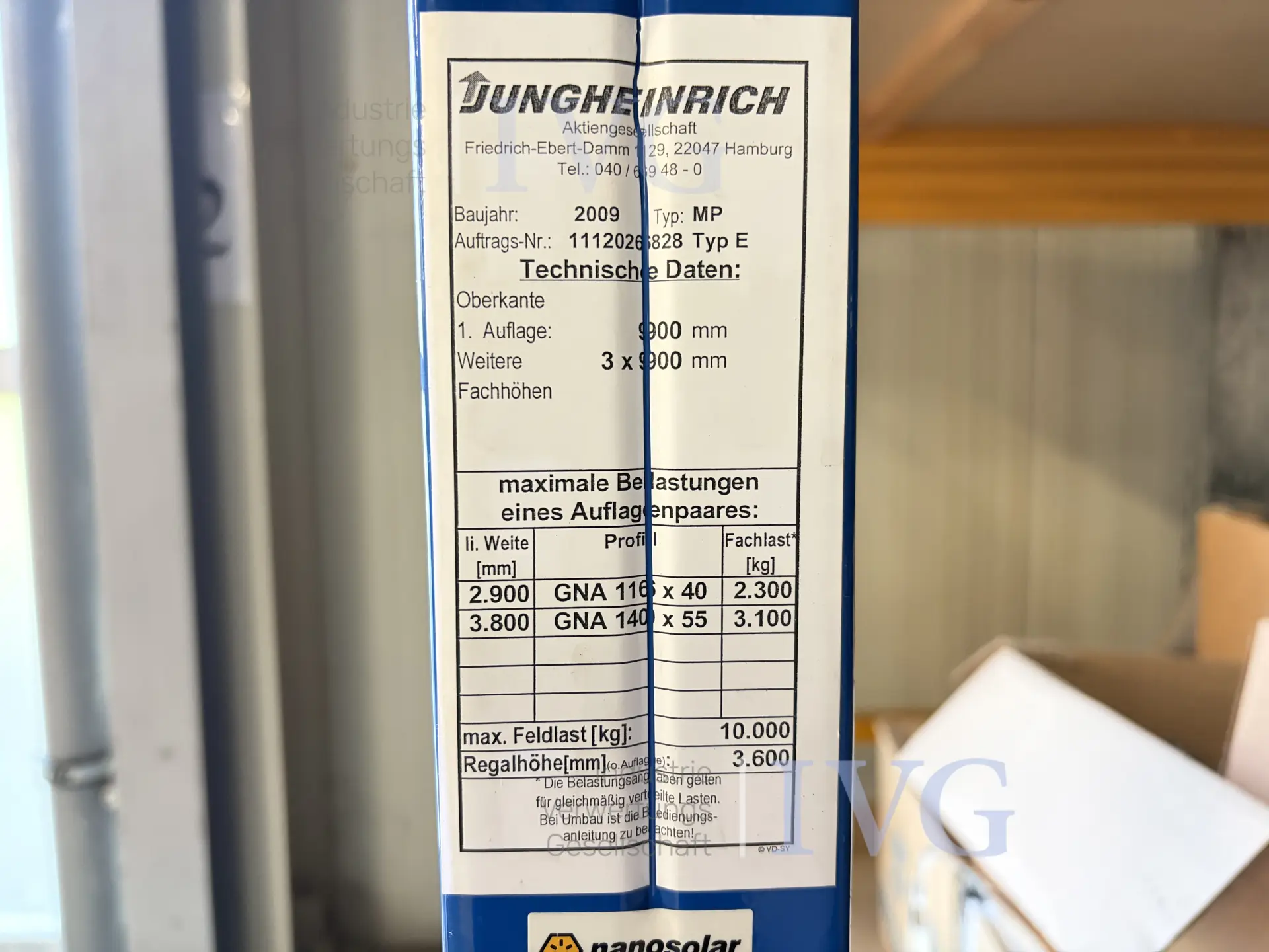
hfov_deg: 67.3
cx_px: 634
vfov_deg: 53.1
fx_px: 953
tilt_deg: -6.6
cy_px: 476
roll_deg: +1.1
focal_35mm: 26
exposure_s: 1/50
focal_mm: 5.96
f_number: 1.6
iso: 320
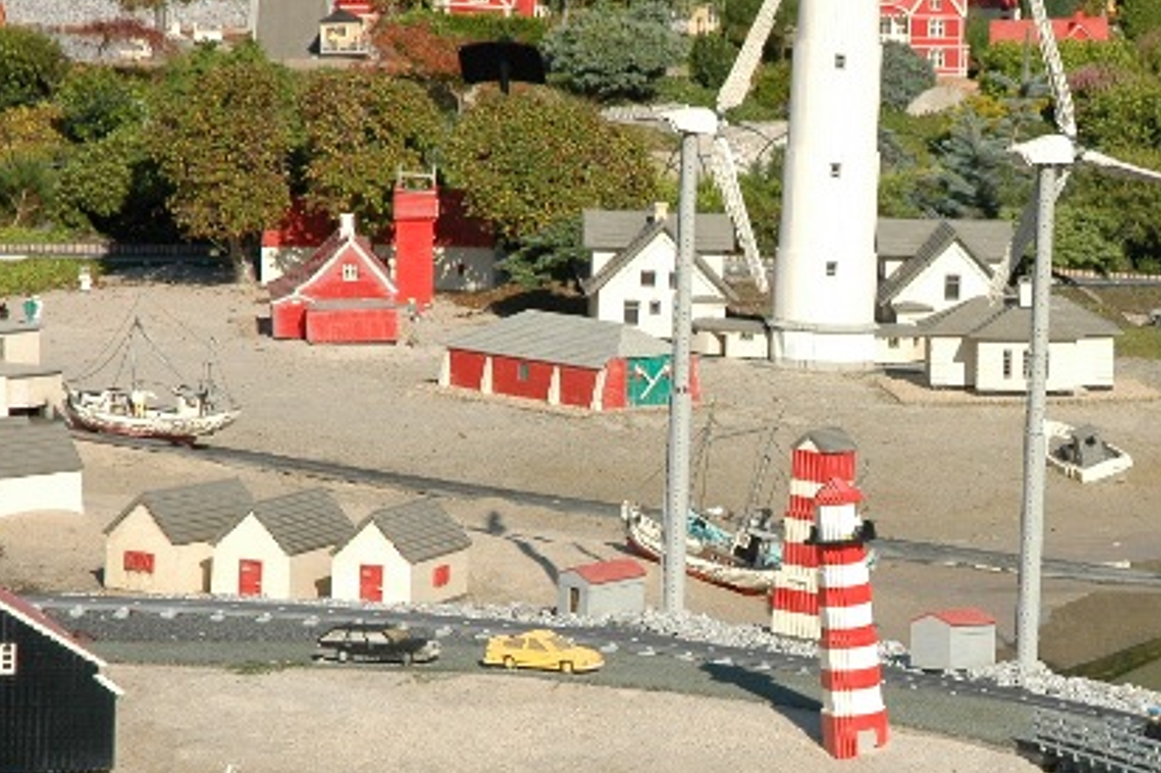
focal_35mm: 180
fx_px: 5802
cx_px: 1040
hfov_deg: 11.4
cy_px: 472
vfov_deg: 7.6
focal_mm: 62
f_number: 6.3
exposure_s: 1/500
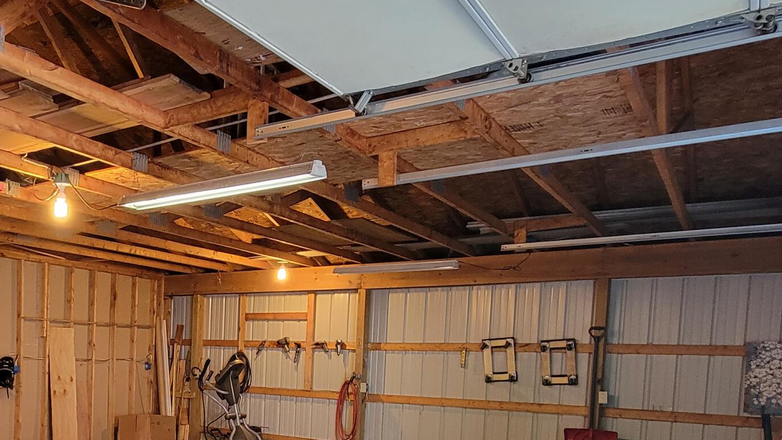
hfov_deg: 56.8
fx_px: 643
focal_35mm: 31
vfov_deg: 35.4
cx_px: 129
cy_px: 402
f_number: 2.2
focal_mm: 2.2
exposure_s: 1/30
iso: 320
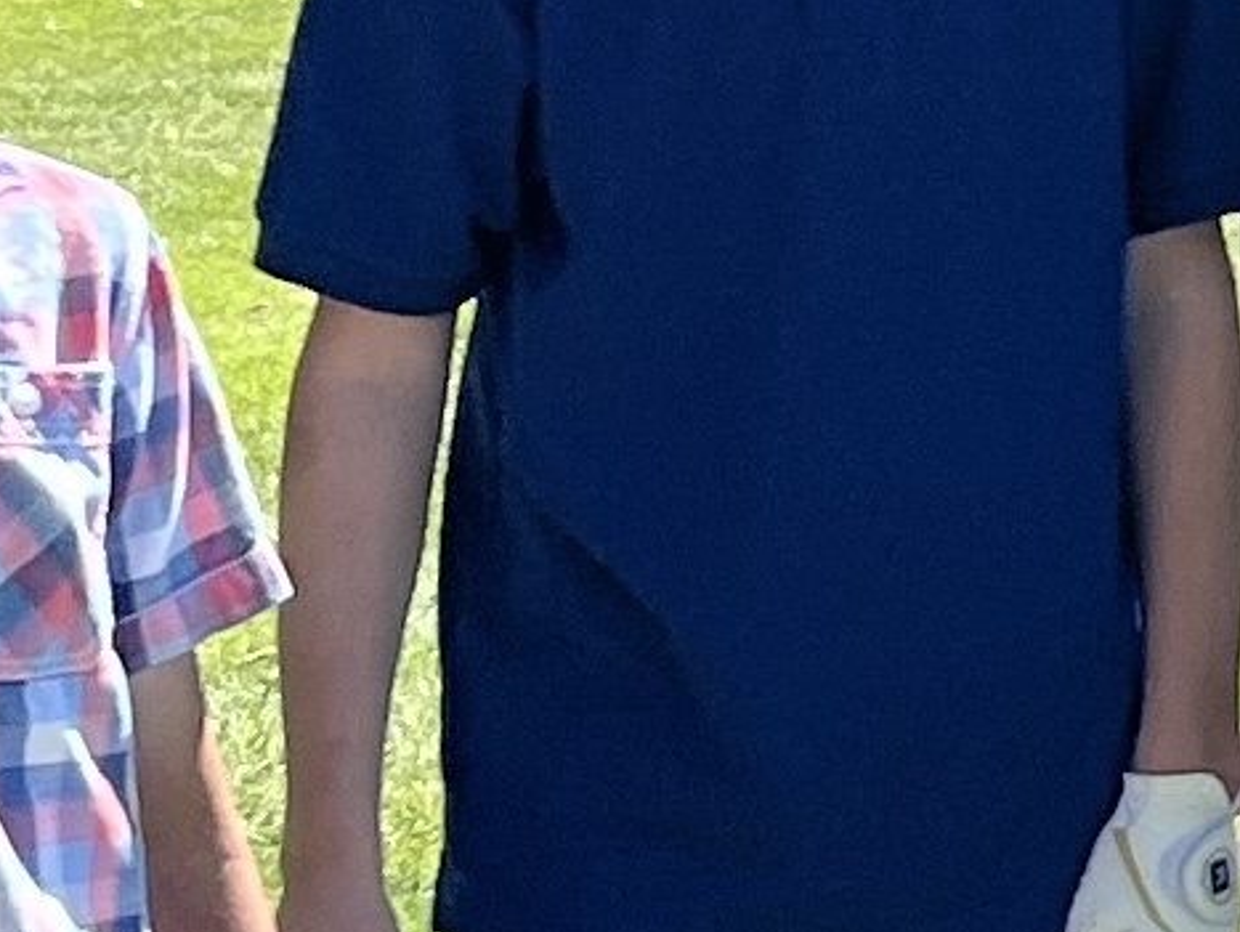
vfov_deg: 10.2
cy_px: 980
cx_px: 1369
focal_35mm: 144
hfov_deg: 13.4
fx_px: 5162
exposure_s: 1/1923
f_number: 1.6
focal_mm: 5.1
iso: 50
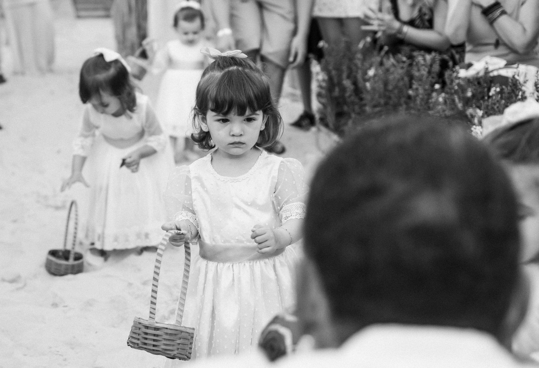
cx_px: 178
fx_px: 1084
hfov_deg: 27.8
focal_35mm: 72
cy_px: 158
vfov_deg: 19.3
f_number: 2
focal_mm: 35
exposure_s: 1/2500
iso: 800
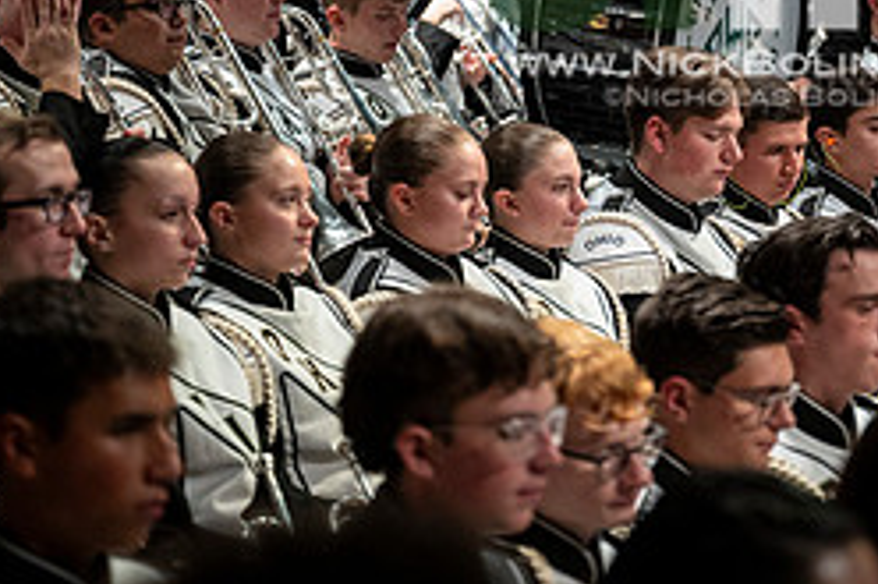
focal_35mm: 164
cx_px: 751
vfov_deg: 8.3
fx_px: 3997
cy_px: -62
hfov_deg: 12.5
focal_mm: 70
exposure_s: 1/500
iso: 800
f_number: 2.8
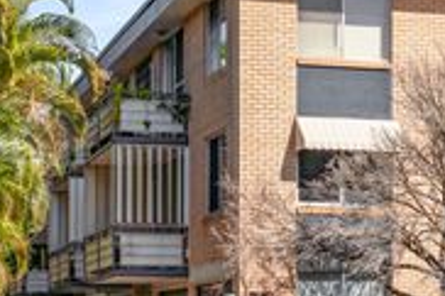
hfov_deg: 18.3
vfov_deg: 12.3
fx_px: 1371
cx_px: 333
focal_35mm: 111
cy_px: 194
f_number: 5.6
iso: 100
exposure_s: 1/1600
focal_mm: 43
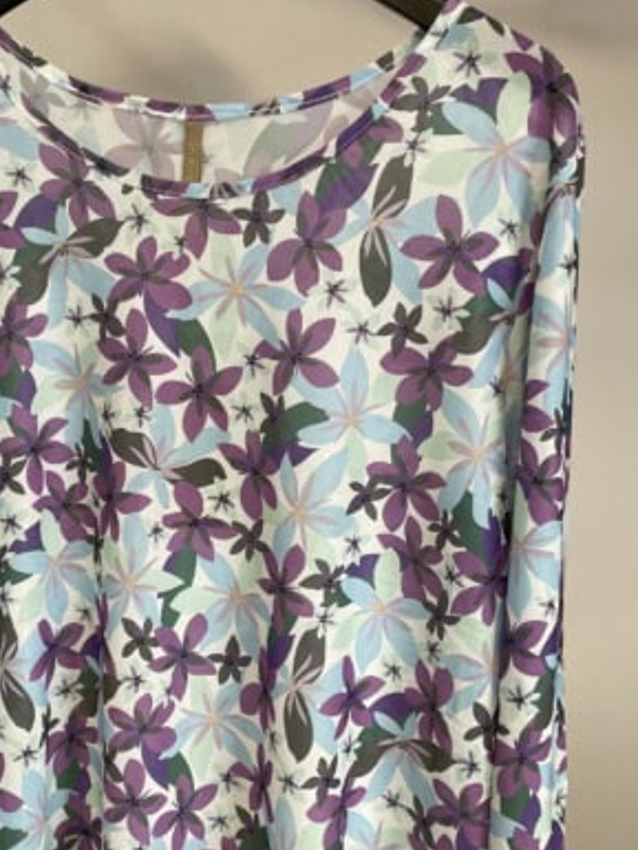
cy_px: 493
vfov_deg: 41.9
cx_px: 232
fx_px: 1105
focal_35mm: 45
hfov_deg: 32.0
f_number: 1.6
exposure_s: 1/50
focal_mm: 4.2
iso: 100
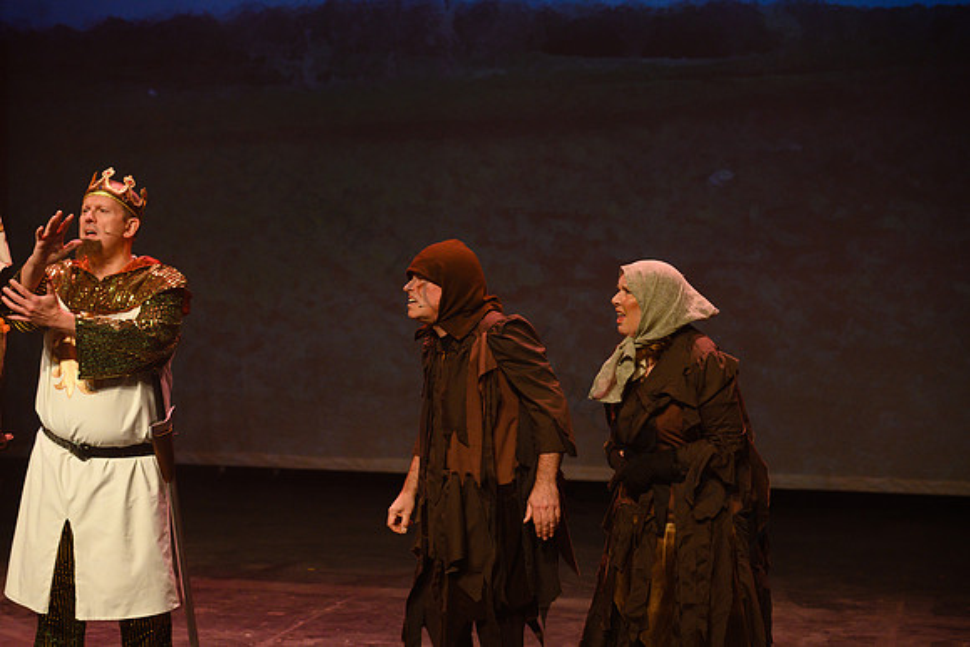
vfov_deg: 19.5
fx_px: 1886
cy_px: 324
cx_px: 485
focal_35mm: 70
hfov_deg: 28.8
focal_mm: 70
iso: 1250
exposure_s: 1/160
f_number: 3.5
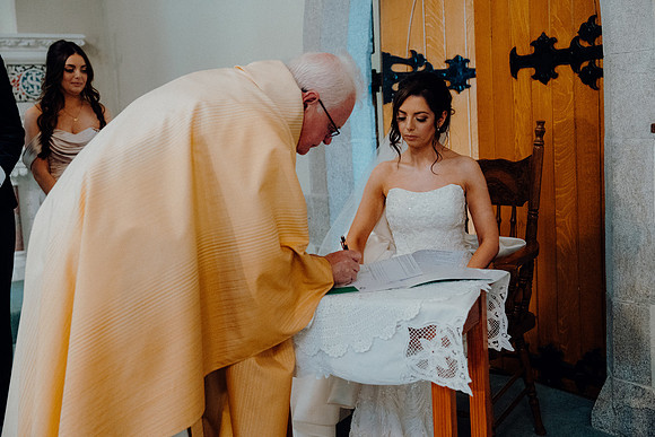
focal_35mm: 43
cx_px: 328
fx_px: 783
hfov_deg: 45.4
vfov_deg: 31.2
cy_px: 218
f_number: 3.5
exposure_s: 1/160
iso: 5000
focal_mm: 43
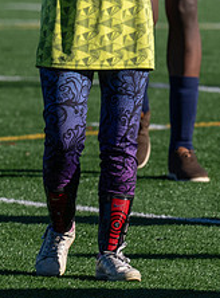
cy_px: 82
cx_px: 228
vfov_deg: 2.6
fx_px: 6666
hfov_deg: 1.9
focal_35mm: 779
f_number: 4.5
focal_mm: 200
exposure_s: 1/1600
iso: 160
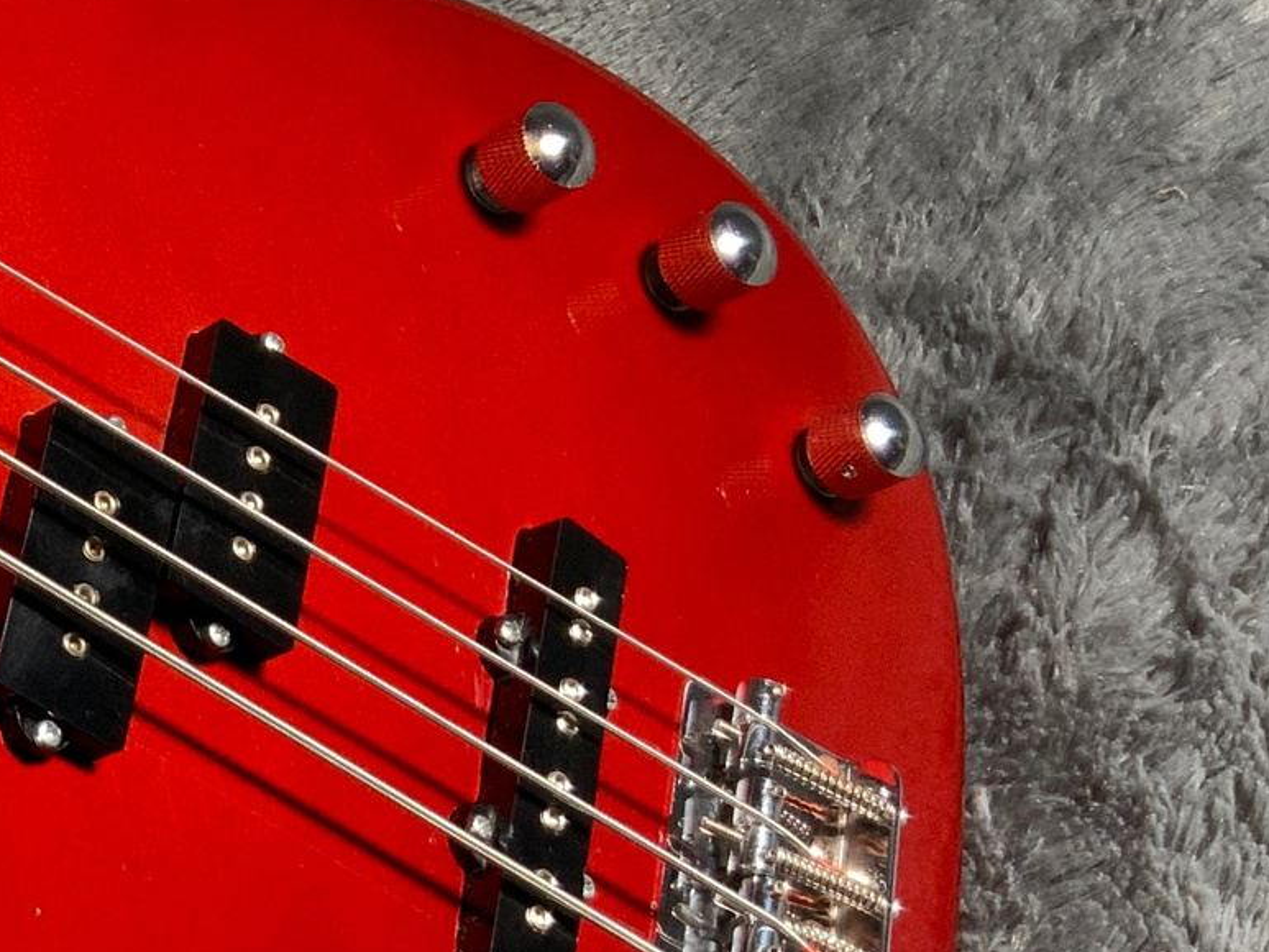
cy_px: 435
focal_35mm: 96
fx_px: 3520
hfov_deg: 18.6
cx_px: -511
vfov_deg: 15.4
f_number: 1.8
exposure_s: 1/78
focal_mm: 3
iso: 64
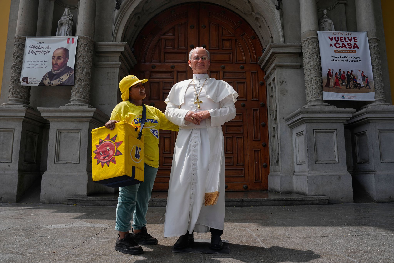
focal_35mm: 24
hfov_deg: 73.7
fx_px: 263
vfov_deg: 53.1
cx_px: 197
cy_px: 132
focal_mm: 24
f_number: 5
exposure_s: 1/640
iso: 100
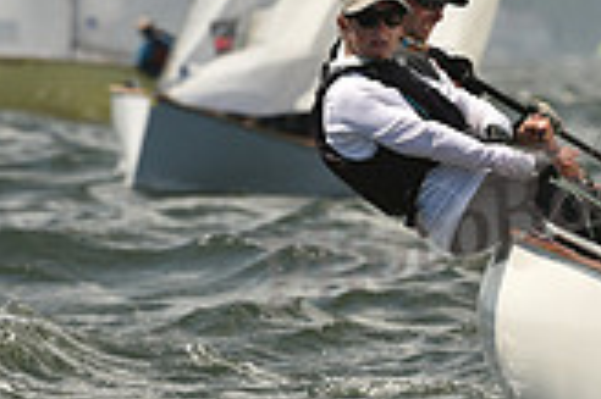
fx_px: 20113
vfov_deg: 1.1
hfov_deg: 1.7
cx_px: 967
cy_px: 357
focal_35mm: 1206
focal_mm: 340
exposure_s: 1/1250
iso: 250
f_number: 8
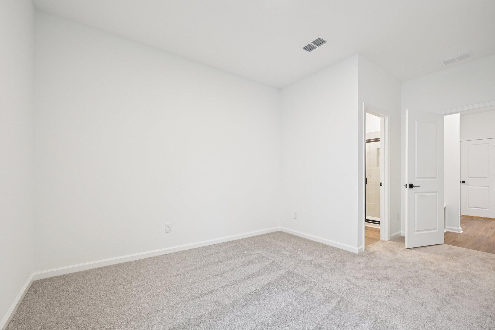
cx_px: 280
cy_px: 176
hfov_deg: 96.2
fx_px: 220
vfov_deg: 73.6
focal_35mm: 16
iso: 400
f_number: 8
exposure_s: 1/15
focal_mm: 14
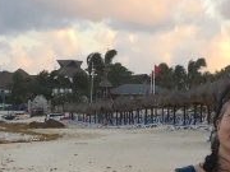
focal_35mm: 165
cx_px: 129
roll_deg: -1.1
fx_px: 1096
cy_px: 276
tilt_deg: -7.0
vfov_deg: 8.7
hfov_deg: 12.0
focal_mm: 4.15
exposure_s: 1/120
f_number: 2.2
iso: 25
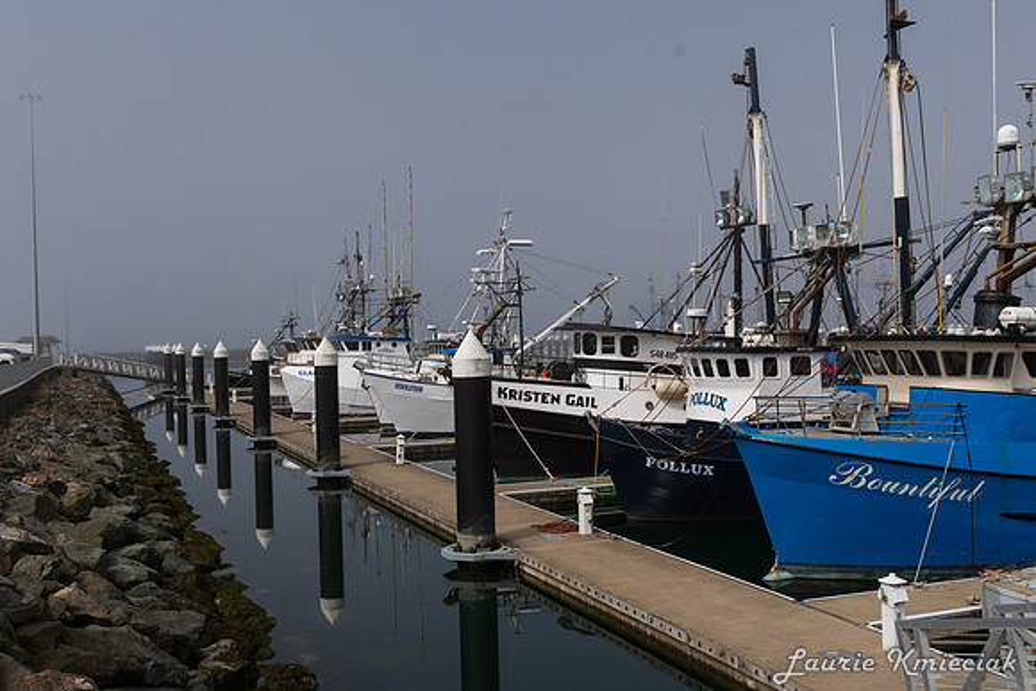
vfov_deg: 36.9
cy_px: 346
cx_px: 518
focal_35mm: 36
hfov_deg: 53.1
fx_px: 1036
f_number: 8
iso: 200
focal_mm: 24
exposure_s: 1/1600
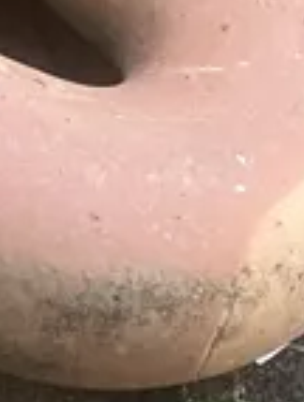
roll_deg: -5.4
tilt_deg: -43.3
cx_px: -633
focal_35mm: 200
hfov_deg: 6.7
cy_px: -180
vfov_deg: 9.6
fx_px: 2331
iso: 125
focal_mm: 3.99
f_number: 1.8
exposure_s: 1/60
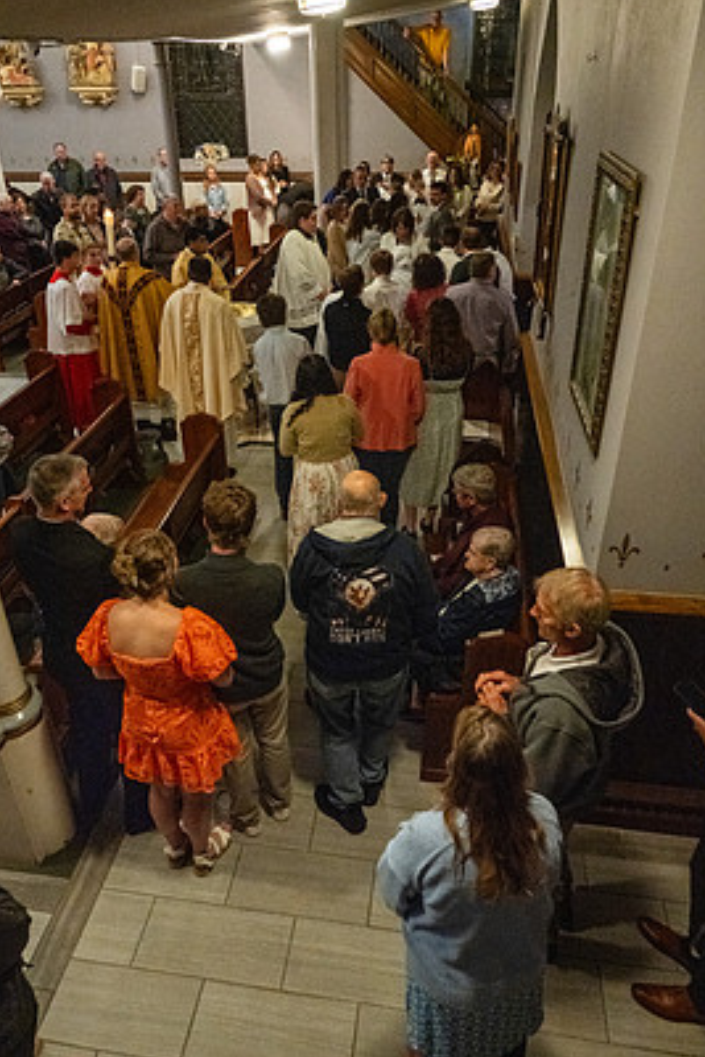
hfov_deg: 47.9
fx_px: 792
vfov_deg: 67.4
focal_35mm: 27
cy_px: 518
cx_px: 325
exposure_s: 1/60
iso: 5000
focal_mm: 24
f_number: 7.1
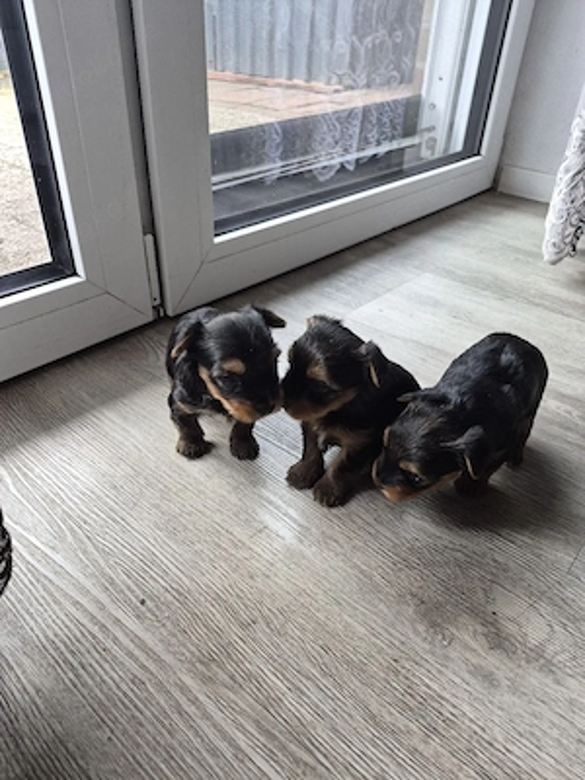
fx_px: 518
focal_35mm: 23
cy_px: 390
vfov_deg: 73.9
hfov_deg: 58.9
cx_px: 292
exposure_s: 1/100
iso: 200
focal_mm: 5.4
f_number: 1.8
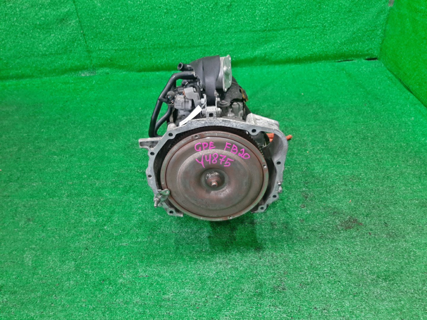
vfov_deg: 53.1
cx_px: 214
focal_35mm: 26
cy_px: 160
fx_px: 321
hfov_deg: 67.3
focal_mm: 3.93
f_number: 1.7
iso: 162
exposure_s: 1/50
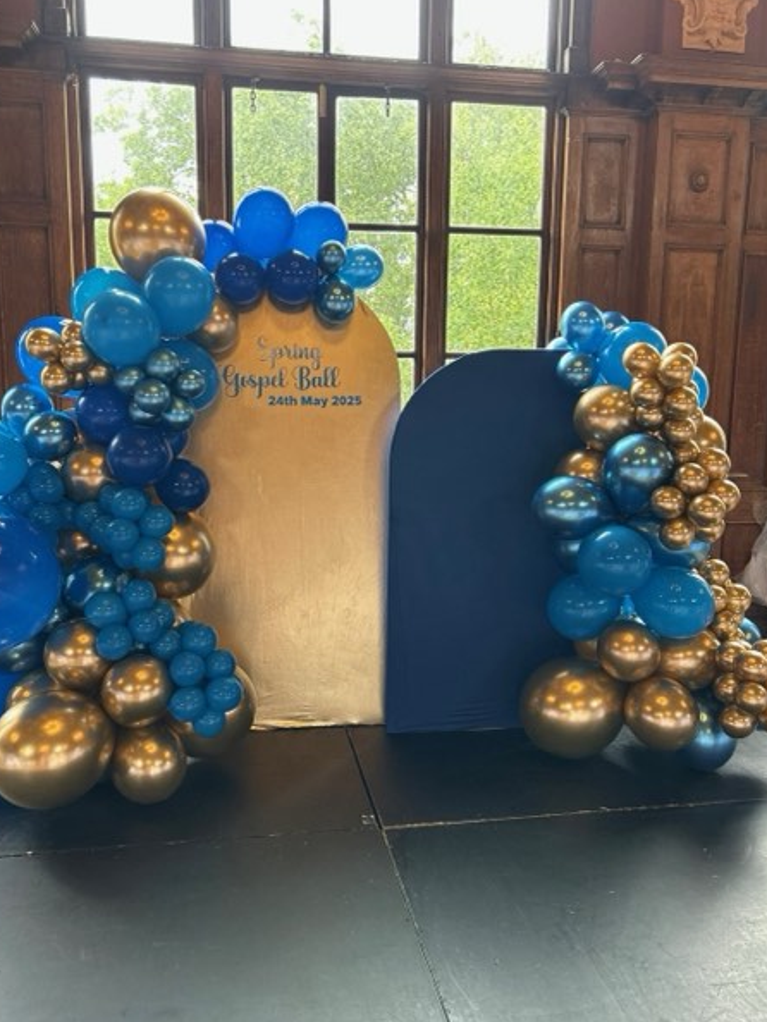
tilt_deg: -7.8
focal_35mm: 28
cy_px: 504
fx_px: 827
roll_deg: -1.0
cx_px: 359
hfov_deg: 49.7
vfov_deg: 63.4
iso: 125
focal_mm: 5.7
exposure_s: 1/121
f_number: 1.5
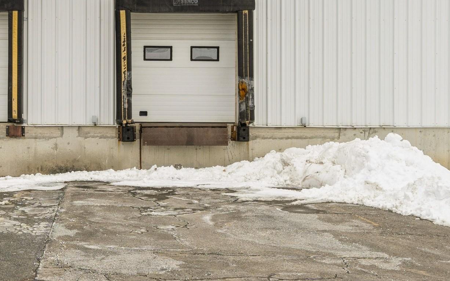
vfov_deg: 21.5
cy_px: 79
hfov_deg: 33.0
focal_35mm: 60
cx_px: 85
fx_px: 736
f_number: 8
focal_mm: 24
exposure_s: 1/200
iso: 200
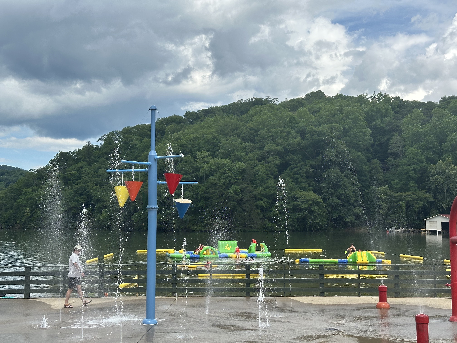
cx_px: 228
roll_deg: +0.1
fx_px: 634
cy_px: 172
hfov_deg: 39.7
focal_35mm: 48
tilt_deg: +3.8
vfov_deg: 30.3
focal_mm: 6.86
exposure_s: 1/3597
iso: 64
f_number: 1.78
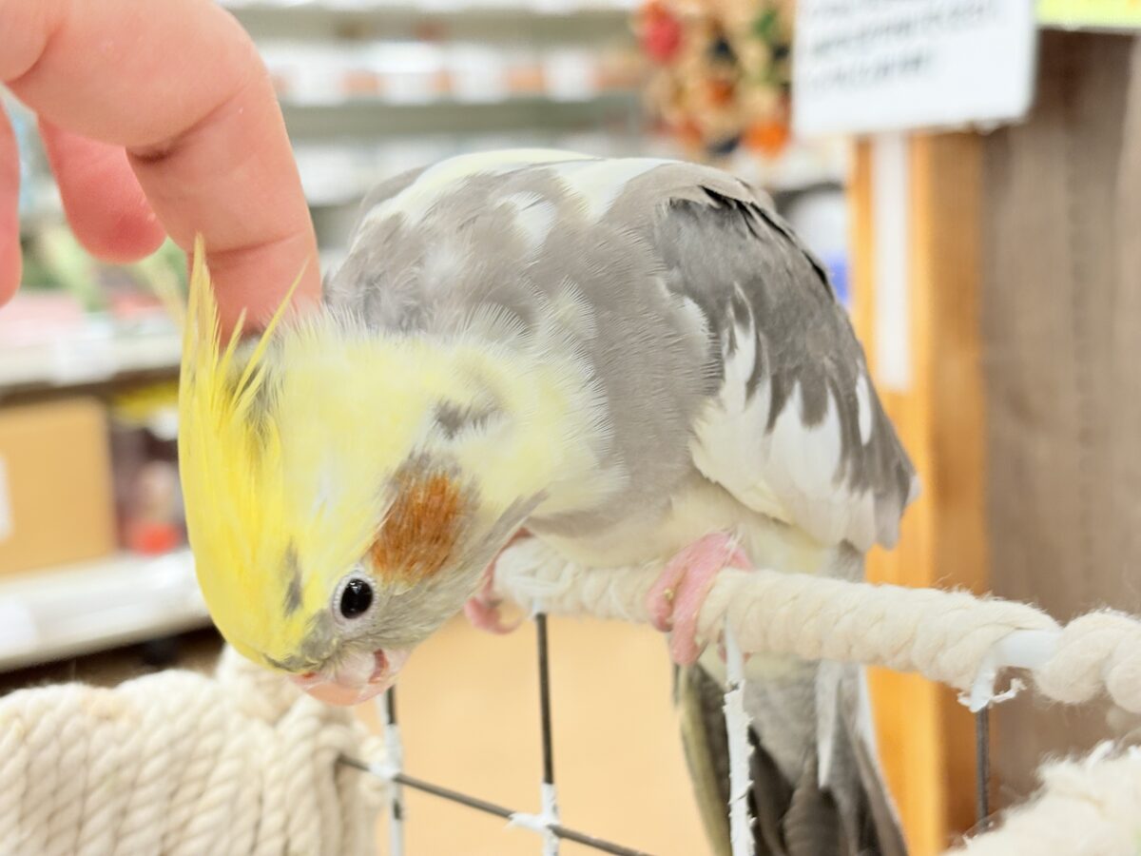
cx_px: 570
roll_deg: +2.9
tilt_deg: -9.4
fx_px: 1714
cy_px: 428
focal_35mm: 52
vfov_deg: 28.0
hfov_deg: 36.8
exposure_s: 1/50
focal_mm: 5.96
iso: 64
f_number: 1.6
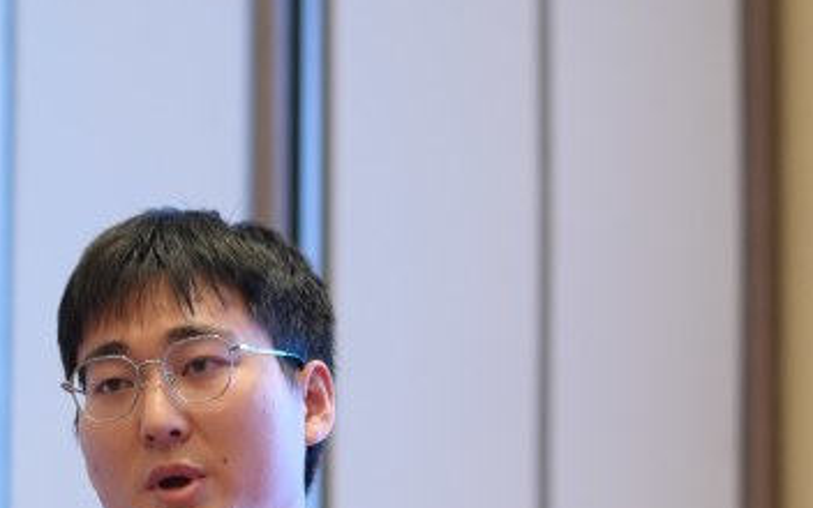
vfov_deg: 6.4
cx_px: 390
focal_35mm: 204
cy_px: 715
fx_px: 4520
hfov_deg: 10.3
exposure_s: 1/320
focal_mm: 55
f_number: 2
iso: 800
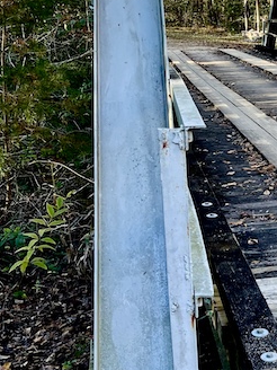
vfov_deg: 31.5
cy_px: 127
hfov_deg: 22.2
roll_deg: -0.3
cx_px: 333
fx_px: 651
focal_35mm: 61
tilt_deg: -10.3
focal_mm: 5.1
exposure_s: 1/152
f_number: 1.6
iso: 32
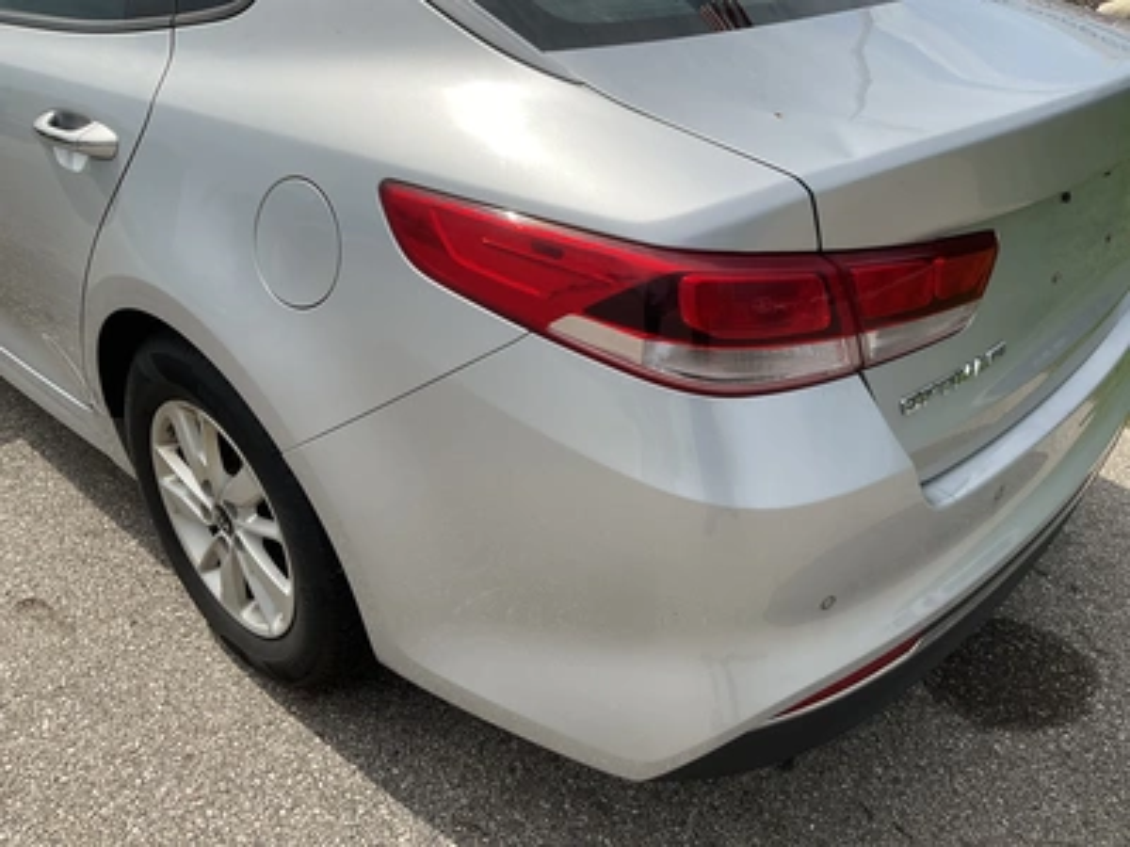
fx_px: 947
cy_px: 424
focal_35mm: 29
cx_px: 565
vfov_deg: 48.2
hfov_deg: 61.7
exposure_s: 1/2667
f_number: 1.8
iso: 25
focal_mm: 3
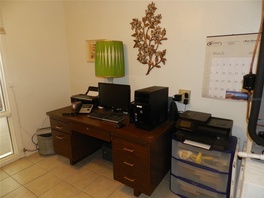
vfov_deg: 58.9
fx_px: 175
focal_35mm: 23
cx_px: 132
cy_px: 99
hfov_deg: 73.9
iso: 200
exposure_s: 1/30
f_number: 3.4
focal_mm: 4
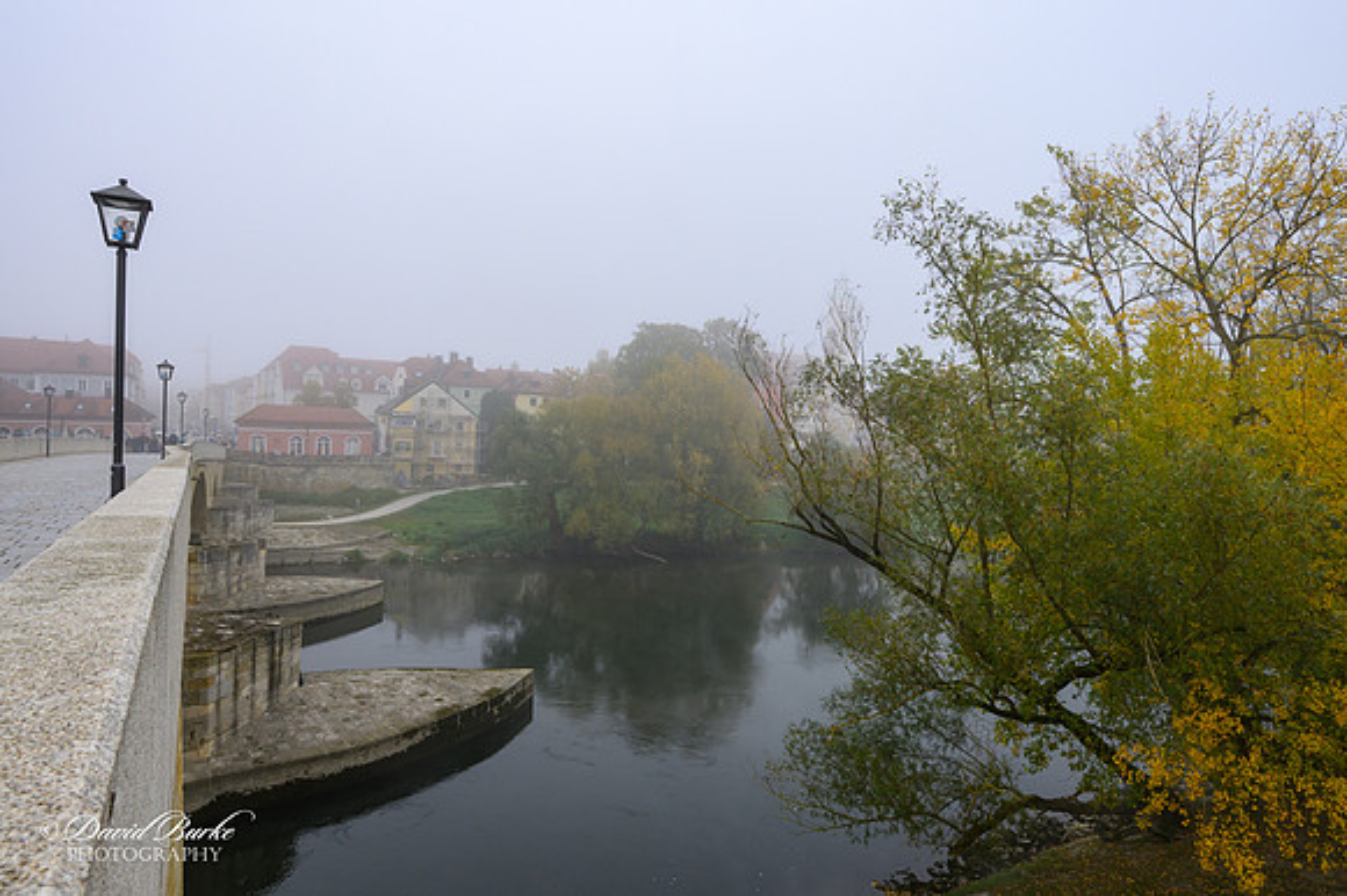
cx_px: 674
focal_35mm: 21
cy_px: 448
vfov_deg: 59.4
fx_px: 785
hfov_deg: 81.2
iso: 250
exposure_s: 1/160
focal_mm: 14
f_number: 8
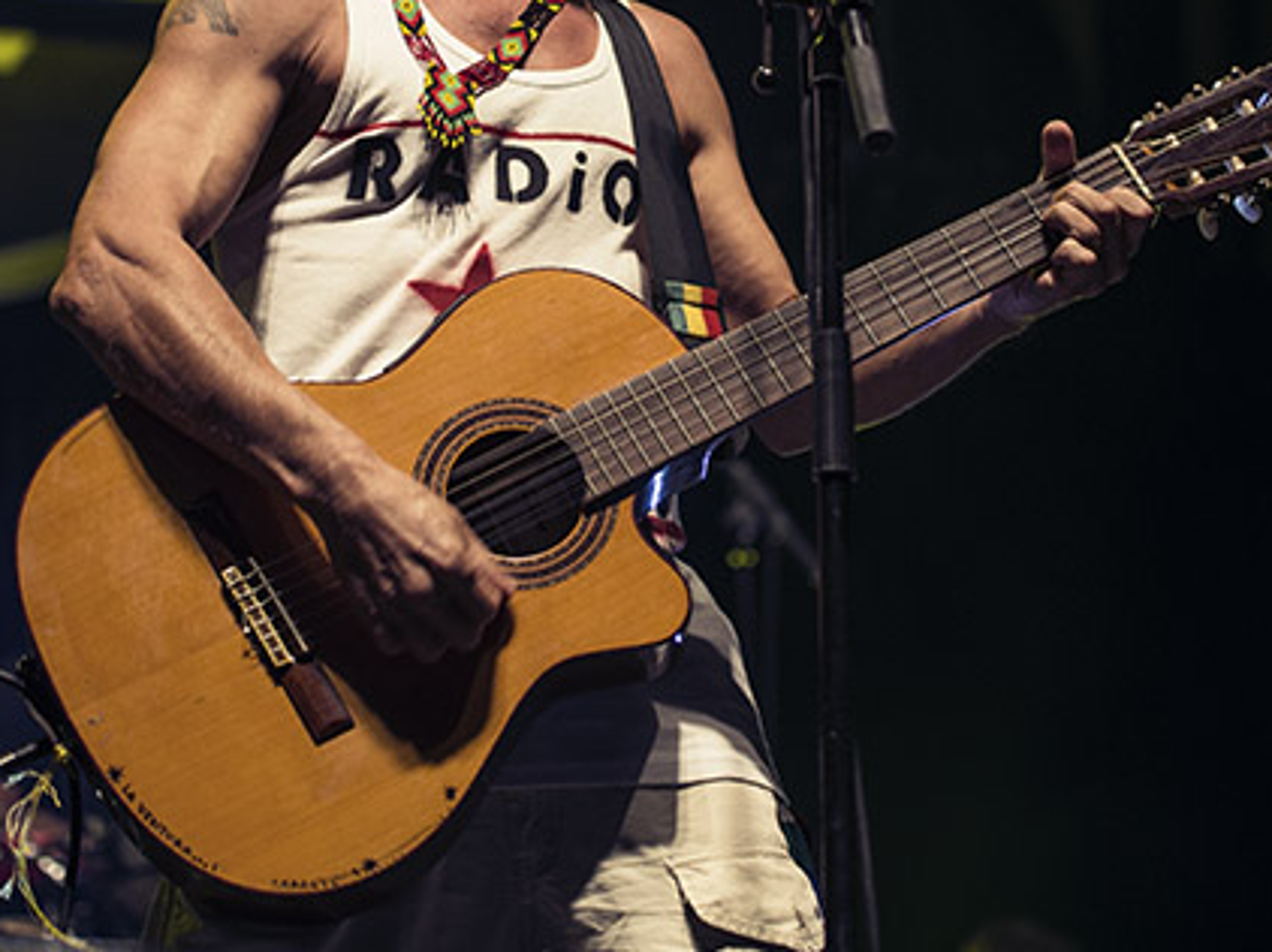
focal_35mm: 115
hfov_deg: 17.1
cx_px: 665
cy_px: 181
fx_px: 4223
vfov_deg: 12.8
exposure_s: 1/250
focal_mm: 70
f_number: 2.8
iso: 640
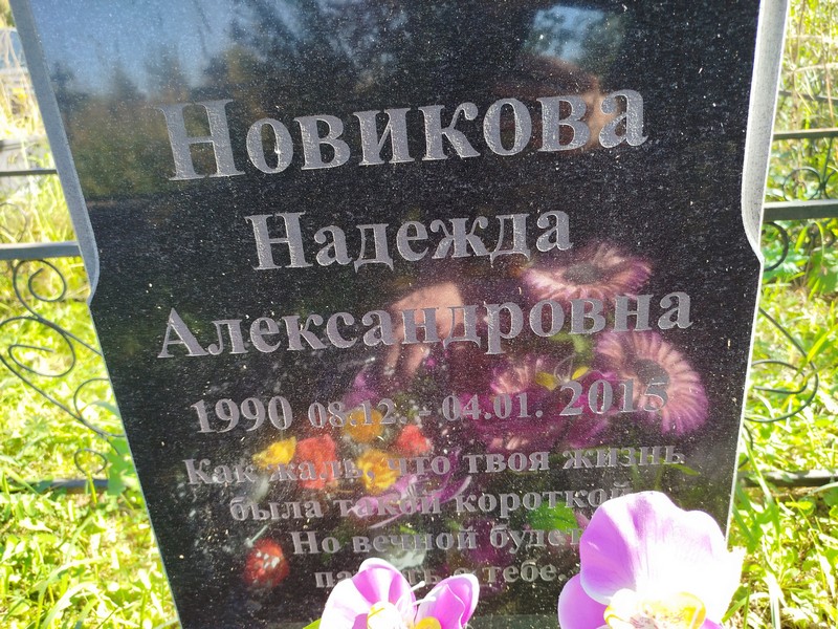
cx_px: 419
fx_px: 581
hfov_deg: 71.6
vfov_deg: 56.8
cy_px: 314
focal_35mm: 24
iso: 50
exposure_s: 1/121
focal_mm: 5.31
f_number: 1.7
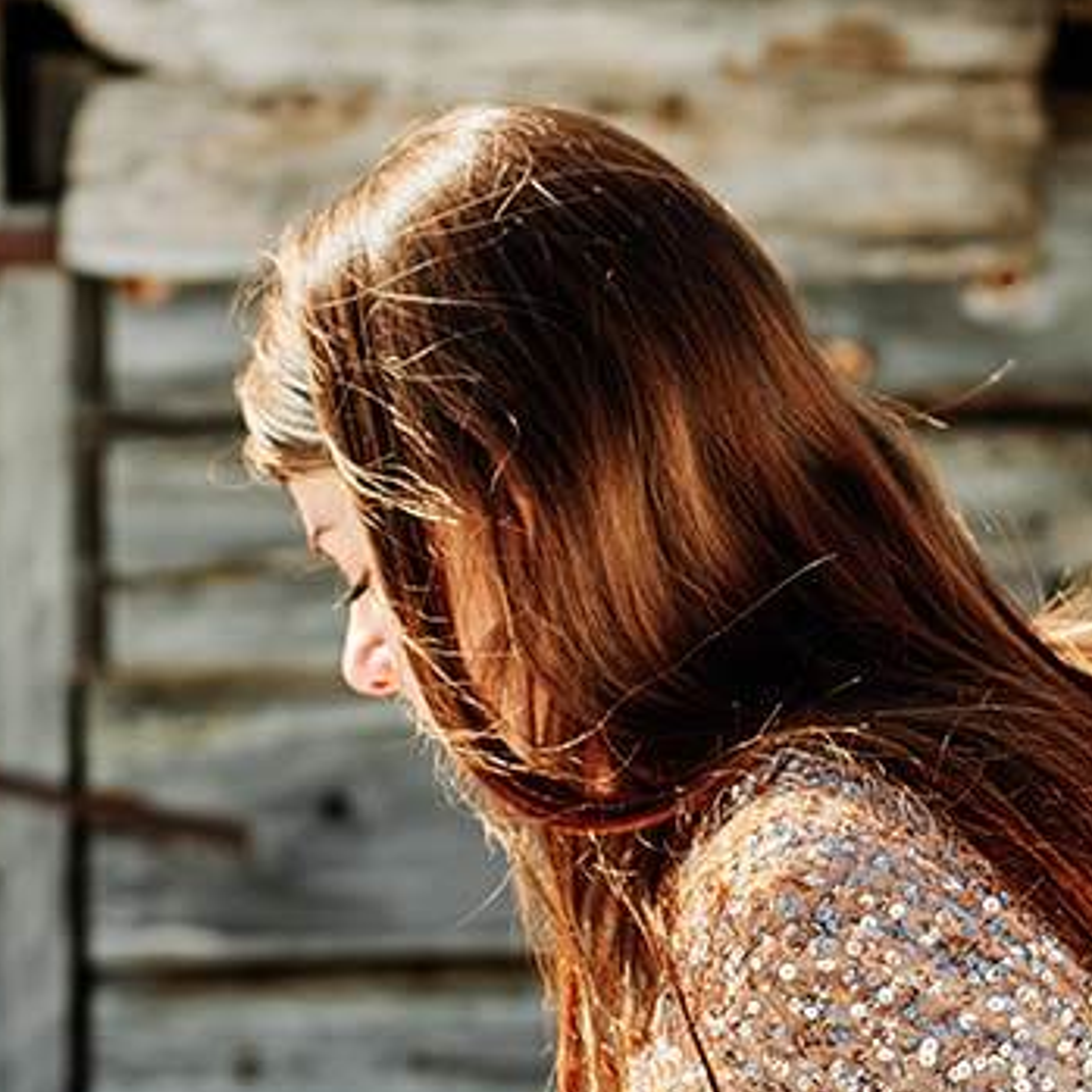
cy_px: 1061
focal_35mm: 162
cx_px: 607
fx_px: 5782
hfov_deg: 10.8
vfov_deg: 10.7
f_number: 3.5
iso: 100
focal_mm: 50
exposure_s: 1/640
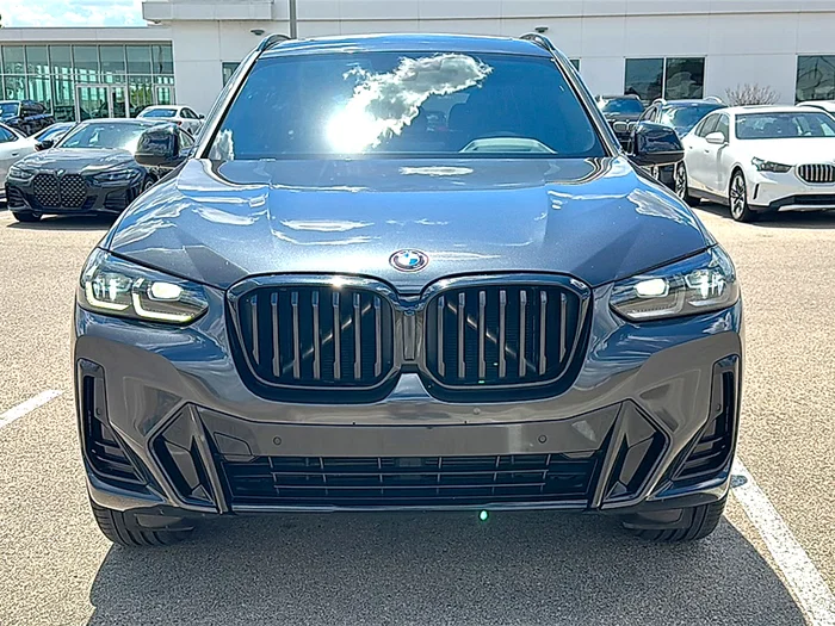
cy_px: 313
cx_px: 418
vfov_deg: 38.7
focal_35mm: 37
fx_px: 893
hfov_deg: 50.1
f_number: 1.78
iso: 80
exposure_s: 1/5291
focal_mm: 6.86
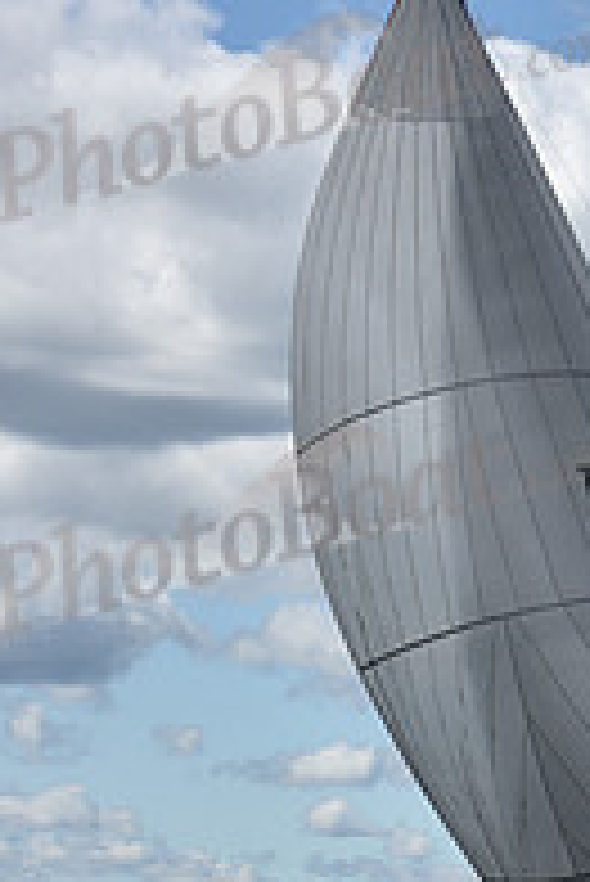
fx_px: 5816
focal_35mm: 237
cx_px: 858
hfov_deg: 5.8
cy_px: 693
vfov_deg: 8.7
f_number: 11
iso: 250
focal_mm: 80
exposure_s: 1/800
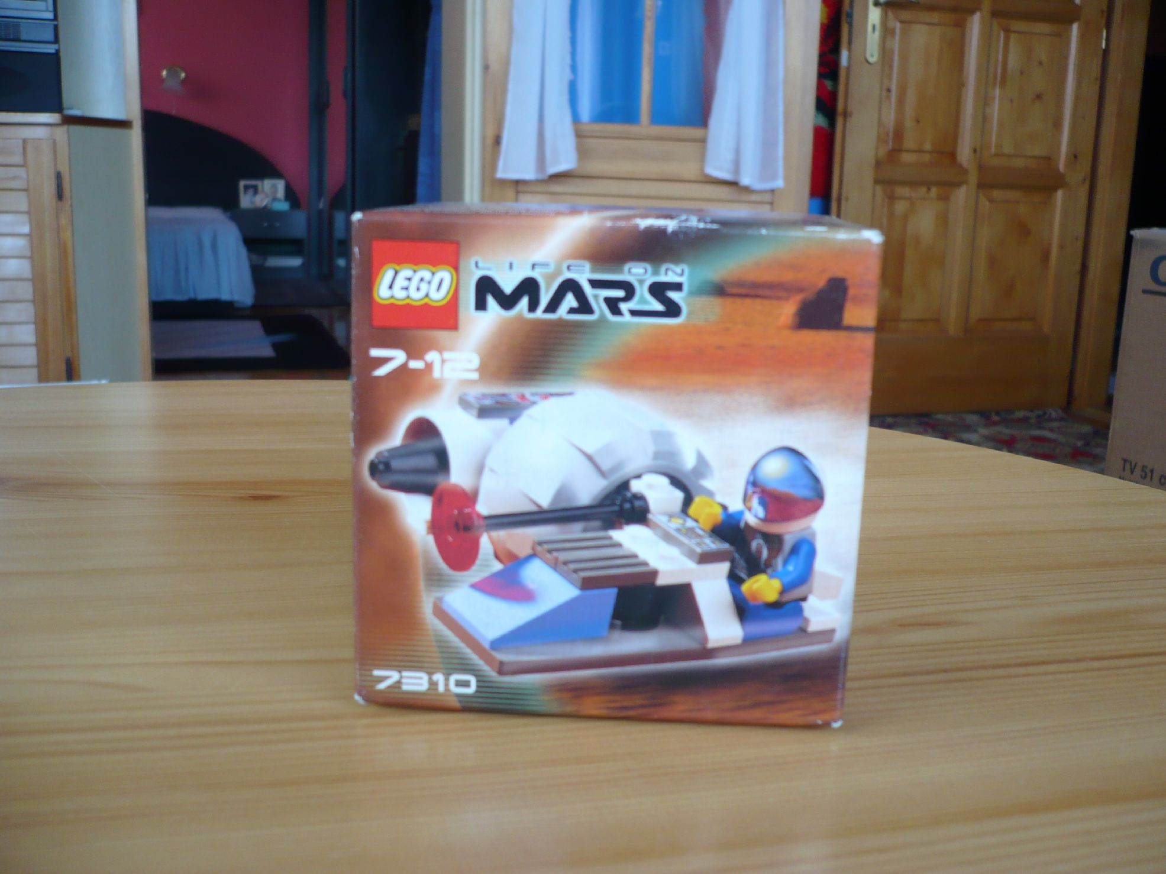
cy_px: 437
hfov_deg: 52.6
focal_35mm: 35
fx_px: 1179
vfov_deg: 40.7
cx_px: 583
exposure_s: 1/25
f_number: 2.8
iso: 100
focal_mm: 5.8
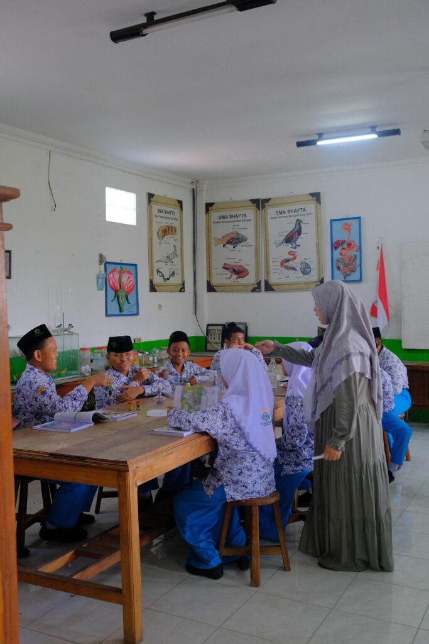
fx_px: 625
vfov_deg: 54.4
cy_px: 322
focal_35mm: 35
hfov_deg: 37.9
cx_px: 214
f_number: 4.5
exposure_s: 1/20
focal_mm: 23.3
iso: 800
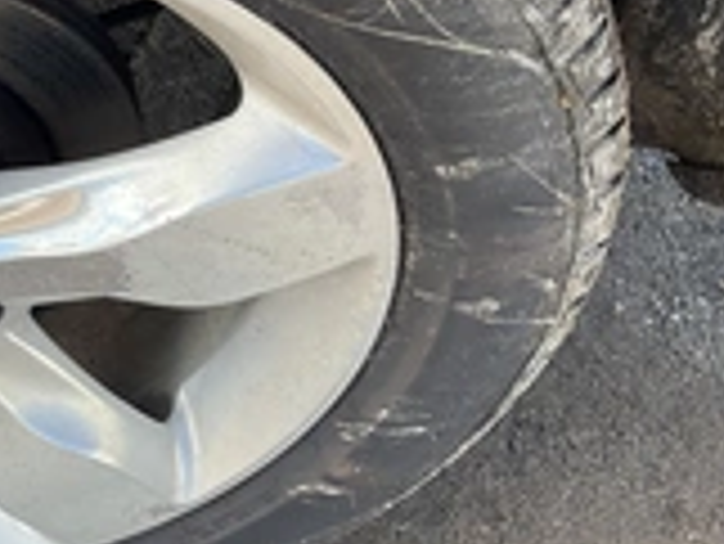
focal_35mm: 72
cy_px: 81
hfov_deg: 24.7
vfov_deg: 20.2
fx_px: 1507
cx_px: -117
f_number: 1.8
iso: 20
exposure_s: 1/178
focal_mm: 3
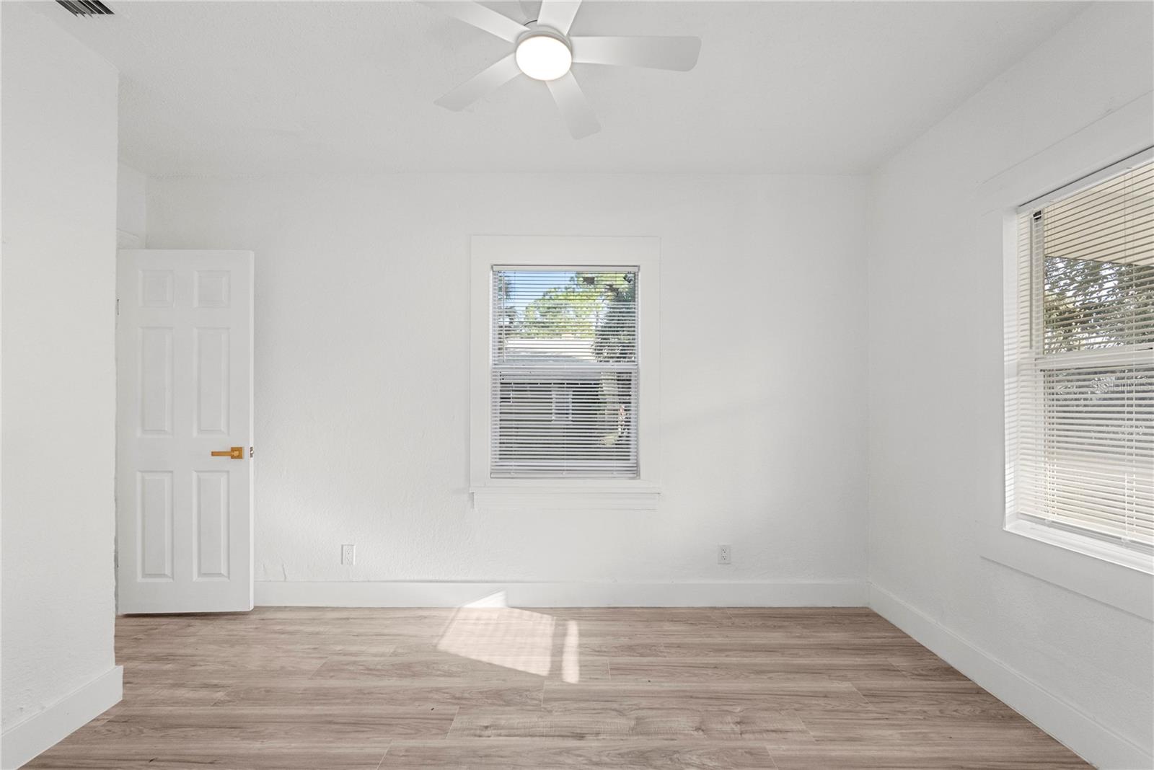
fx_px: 529
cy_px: 385
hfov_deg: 95.0
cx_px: 577
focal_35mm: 16
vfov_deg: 72.1
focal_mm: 16.5
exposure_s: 1/80
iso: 2000
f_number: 9
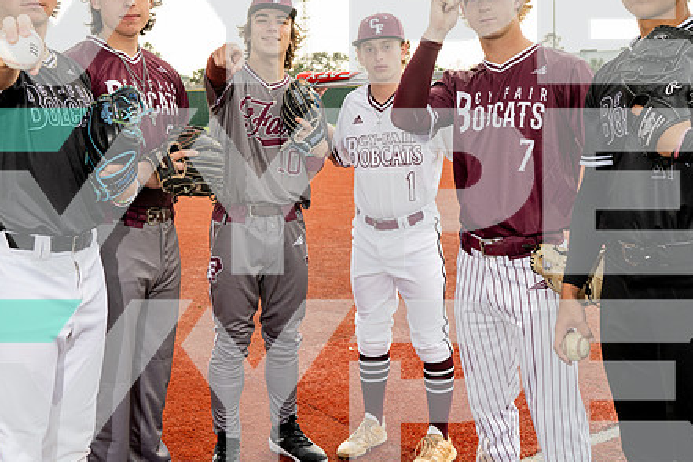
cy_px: 192
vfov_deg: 29.2
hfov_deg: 42.7
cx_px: 324
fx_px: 885
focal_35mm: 46
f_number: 5
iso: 200
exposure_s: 1/250
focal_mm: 35
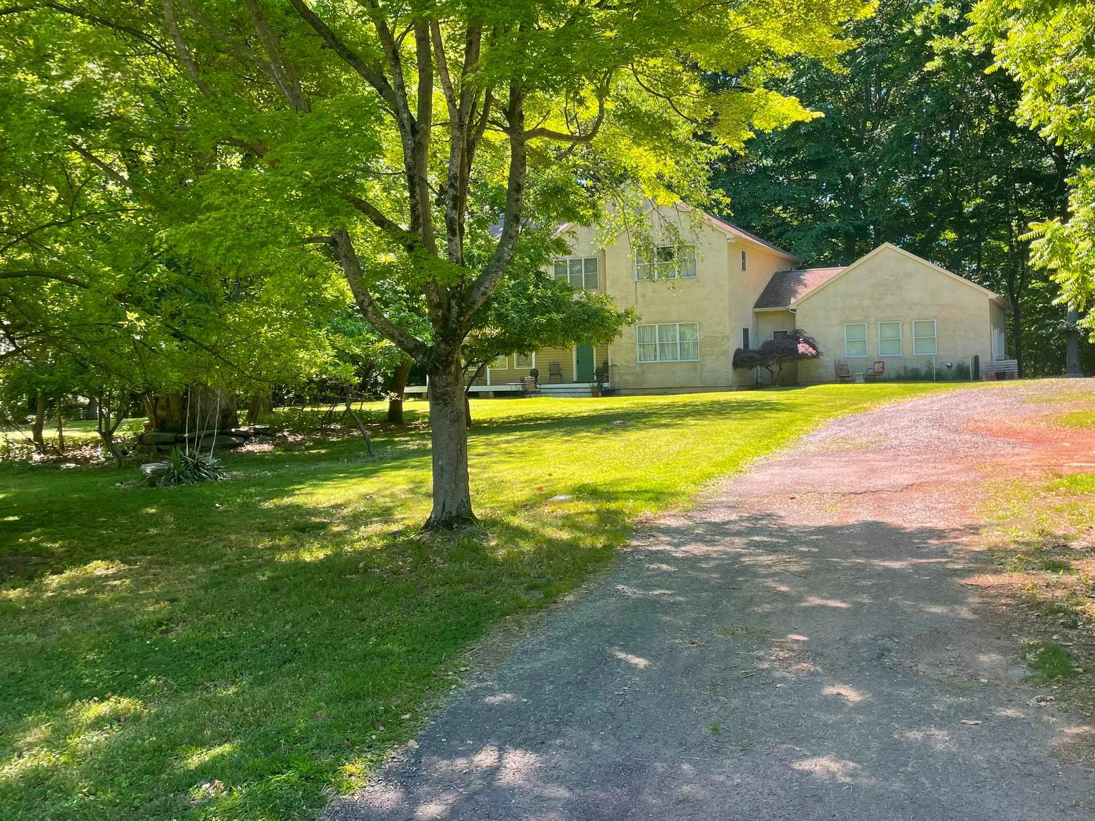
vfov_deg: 42.9
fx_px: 1044
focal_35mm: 33
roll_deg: +1.6
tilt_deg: +1.0
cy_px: 362
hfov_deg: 54.8
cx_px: 672
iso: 32
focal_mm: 4.2
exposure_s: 1/467
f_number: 1.6
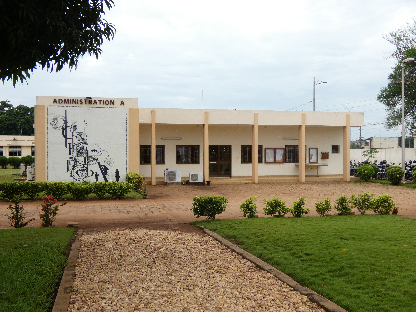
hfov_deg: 49.0
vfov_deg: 37.7
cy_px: 156
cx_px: 208
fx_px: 457
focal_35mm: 38
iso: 80
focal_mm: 6.8
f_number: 3.5
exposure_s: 1/640
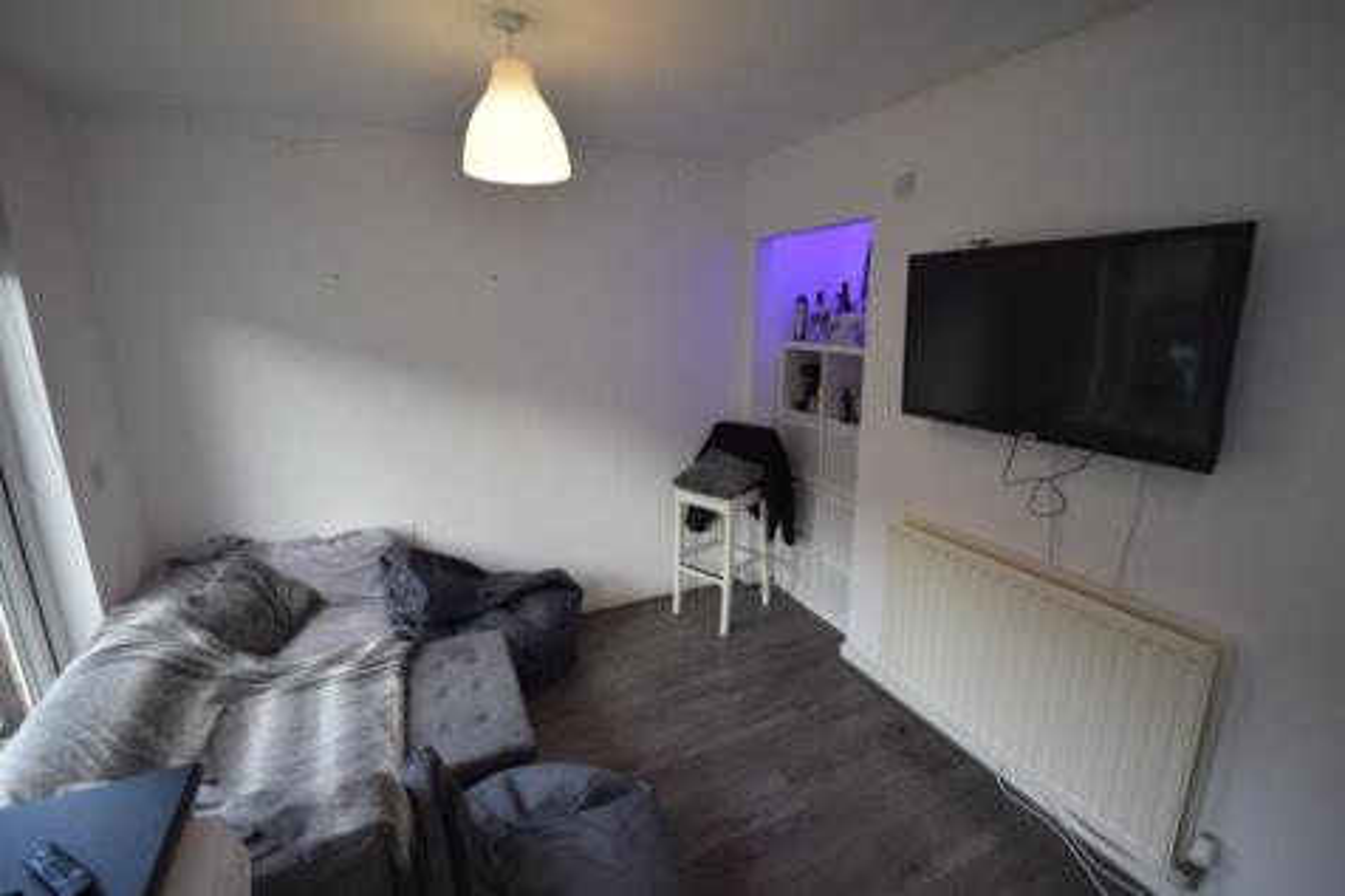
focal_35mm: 15
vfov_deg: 77.3
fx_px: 560
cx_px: 672
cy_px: 448
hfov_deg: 100.4
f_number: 4.5
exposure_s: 1/80
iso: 400
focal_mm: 10
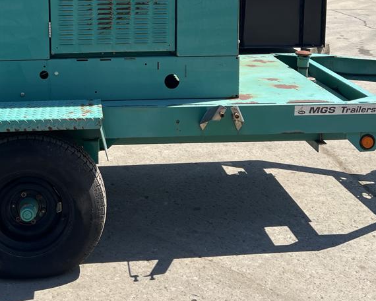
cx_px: 137
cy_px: 9
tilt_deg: -9.5
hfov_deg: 32.8
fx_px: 634
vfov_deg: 25.5
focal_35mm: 57
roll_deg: +0.3
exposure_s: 1/2632
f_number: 1.5
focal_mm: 5.7
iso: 50
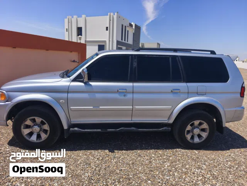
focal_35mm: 23
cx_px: 124
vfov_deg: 58.9
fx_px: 164
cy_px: 93
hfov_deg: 73.9
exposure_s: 1/606
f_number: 1.65
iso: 50
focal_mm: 6.18
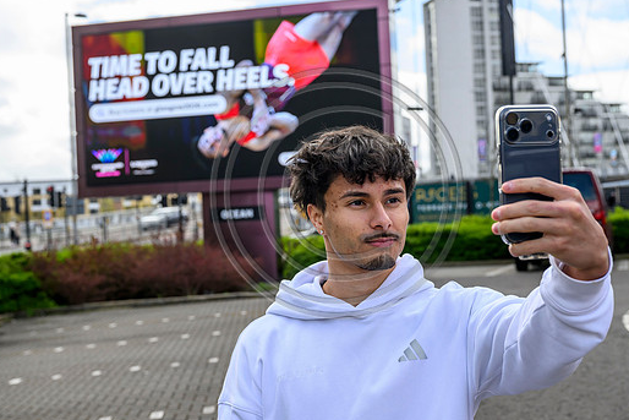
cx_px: 337
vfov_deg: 25.5
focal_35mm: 53
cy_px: 192
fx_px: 926
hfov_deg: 37.5
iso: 500
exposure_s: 1/1000
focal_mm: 47
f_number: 5.6
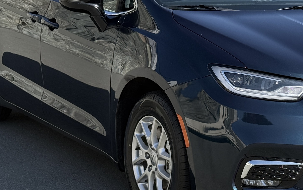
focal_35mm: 107
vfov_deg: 12.2
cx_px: 232
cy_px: 59
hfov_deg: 19.3
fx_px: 884
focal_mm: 6.76
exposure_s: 1/2342
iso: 100
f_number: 1.78
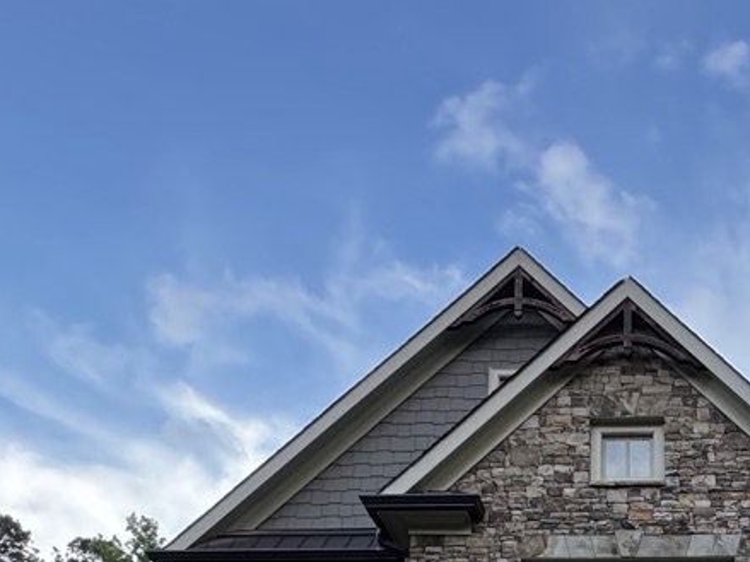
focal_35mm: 51
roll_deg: +0.3
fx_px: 1105
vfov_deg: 24.5
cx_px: 695
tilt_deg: +12.6
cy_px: 750
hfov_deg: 35.0
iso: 125
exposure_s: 1/99
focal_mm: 2.22
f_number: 2.2
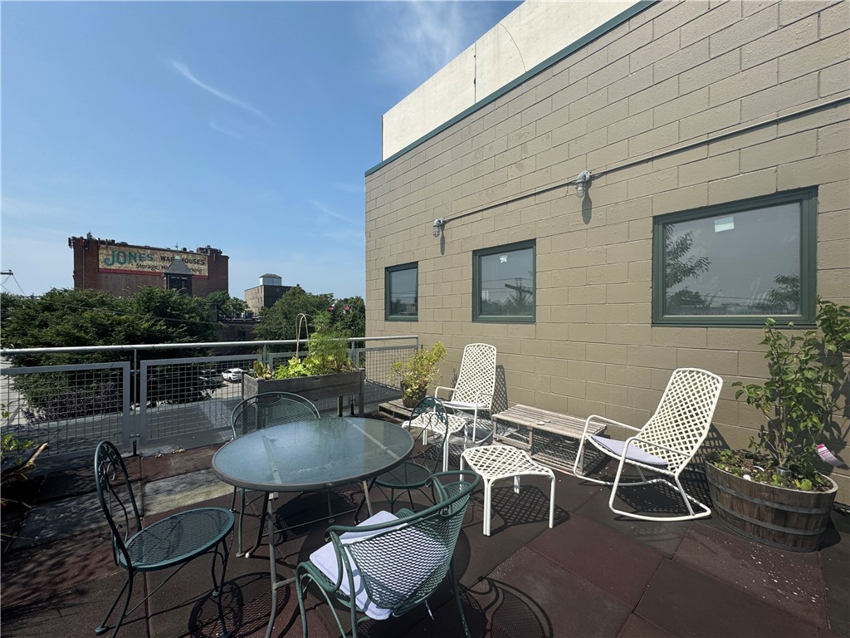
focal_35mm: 14
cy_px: 319
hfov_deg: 102.1
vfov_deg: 85.7
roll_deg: -0.5
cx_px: 425
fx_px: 344
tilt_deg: -1.3
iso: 40
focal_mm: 2.22
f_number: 2.2
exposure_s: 1/2208
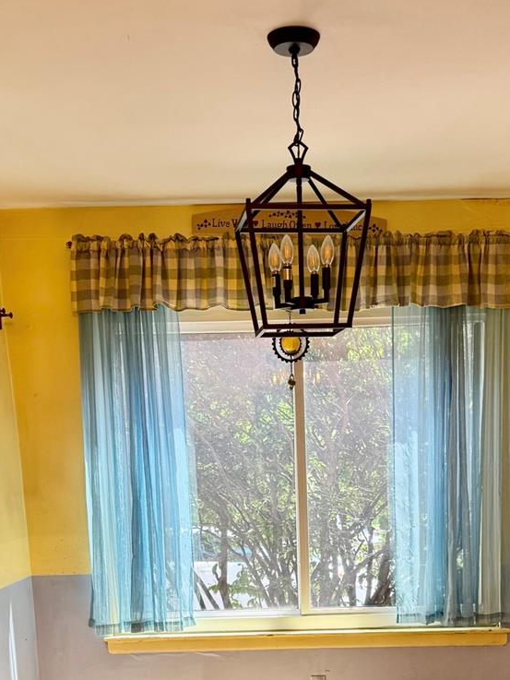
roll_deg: +1.6
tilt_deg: -10.6
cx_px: 307
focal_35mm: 50
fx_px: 982
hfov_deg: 29.0
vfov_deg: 35.4
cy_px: 640
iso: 80
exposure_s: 1/120
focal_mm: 6.76
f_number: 1.78
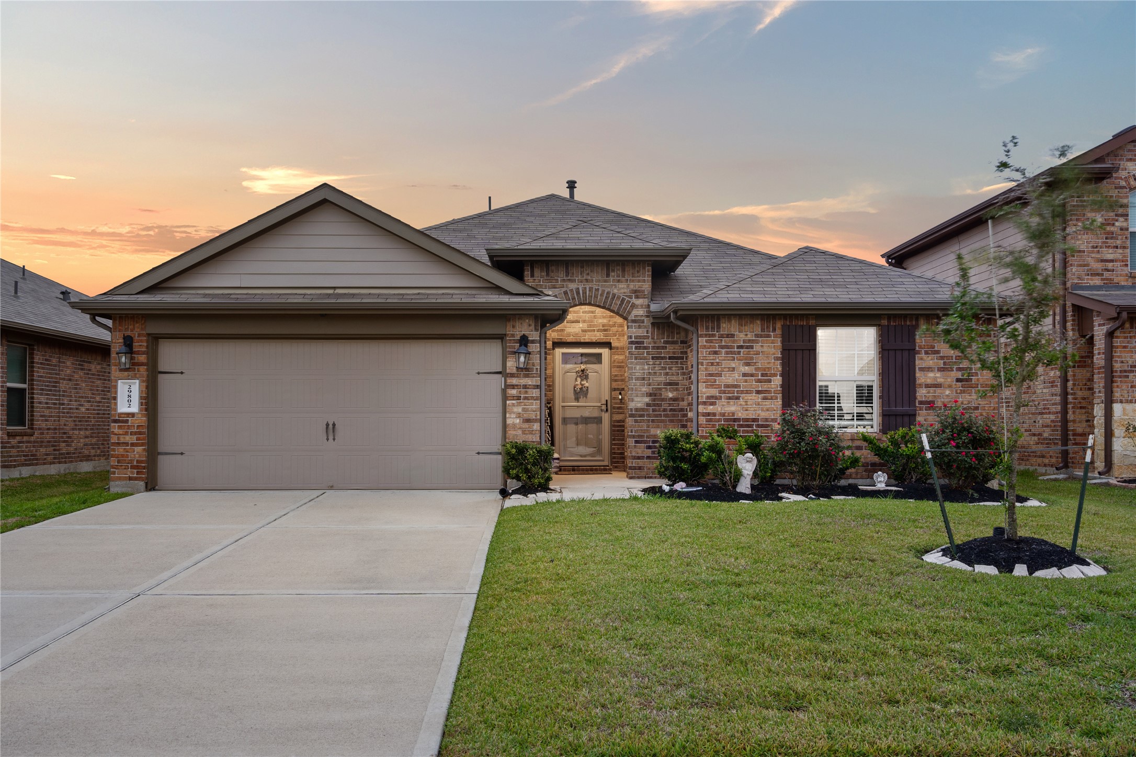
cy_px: 378
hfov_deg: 60.3
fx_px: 978
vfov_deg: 42.3
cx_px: 568
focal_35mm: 31
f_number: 9
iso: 320
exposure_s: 2.5
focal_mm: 31
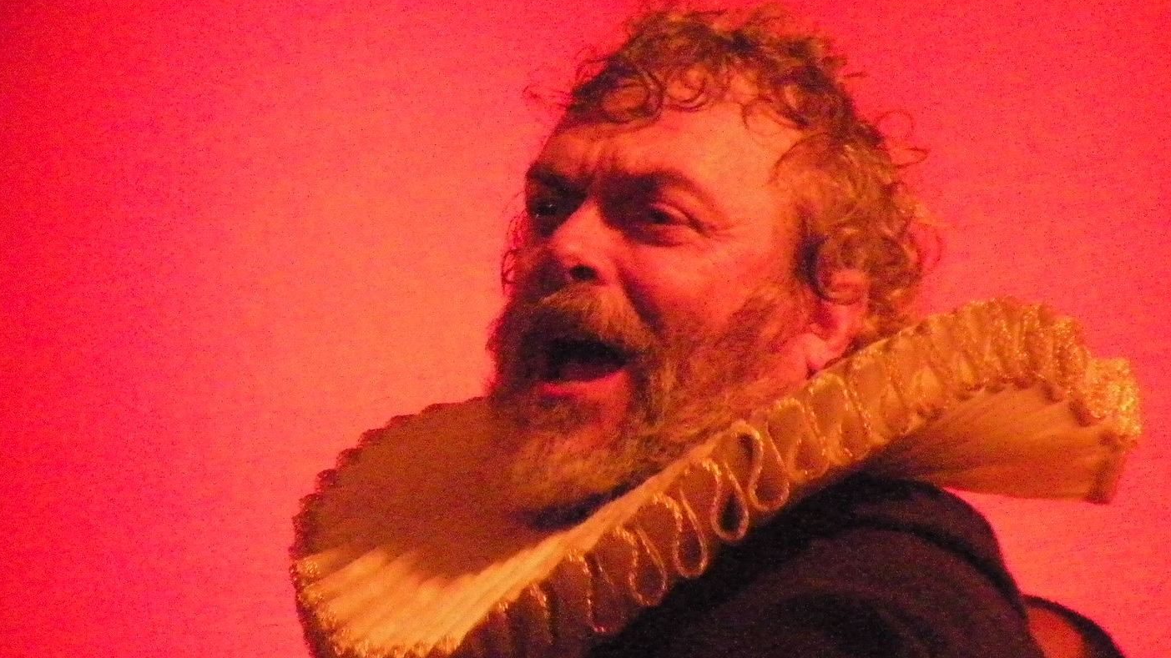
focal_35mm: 303
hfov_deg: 7.1
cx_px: 573
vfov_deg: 4.0
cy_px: 413
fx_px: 9408
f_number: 4.5
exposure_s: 1/150
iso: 2000
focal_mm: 39.8
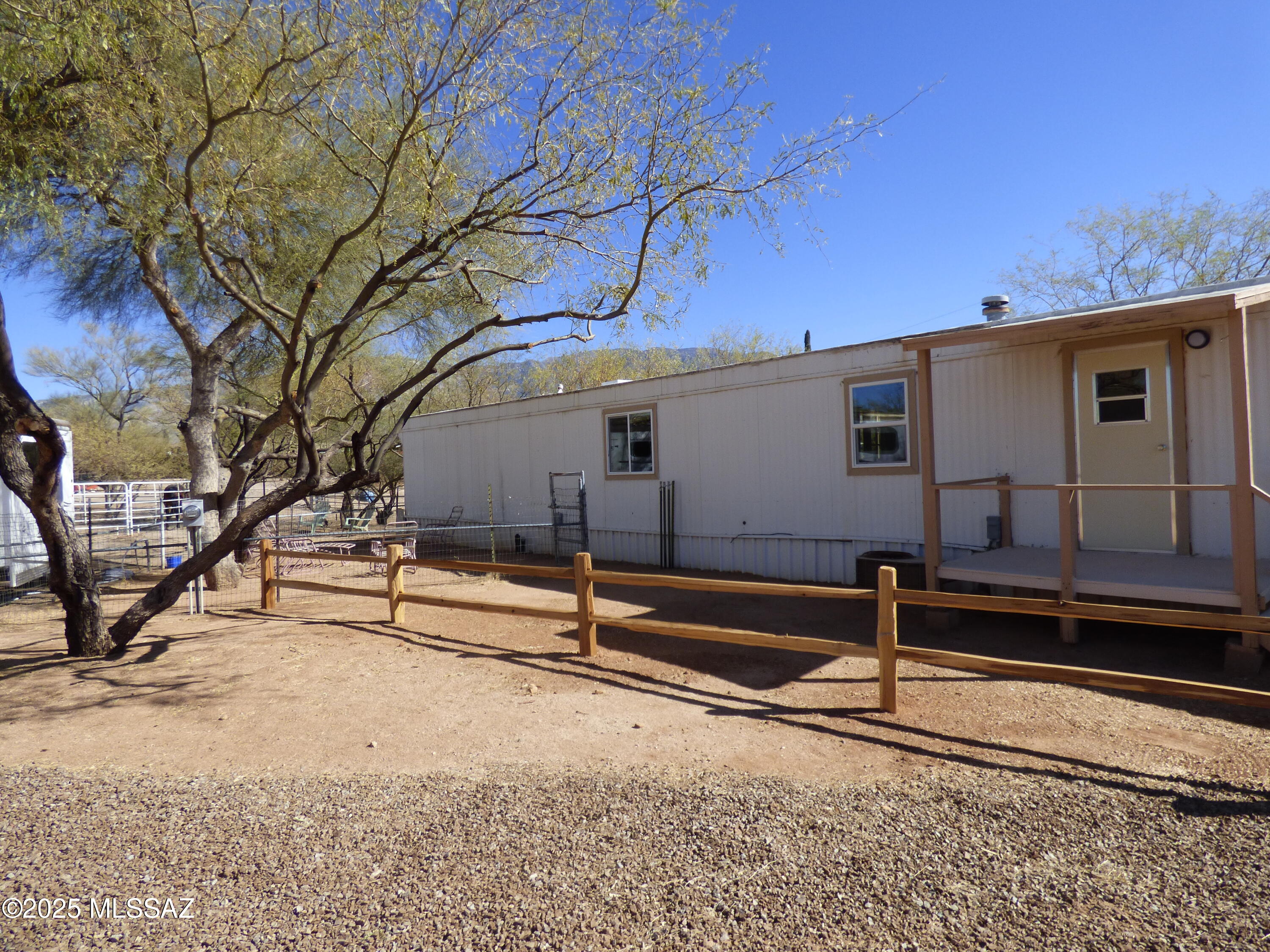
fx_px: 734
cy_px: 476
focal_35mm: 20
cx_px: 635
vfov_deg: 66.0
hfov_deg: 81.7
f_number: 2.8
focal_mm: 3.58
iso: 100
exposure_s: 1/1600
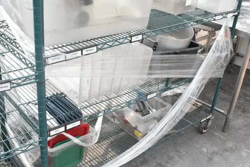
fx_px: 271
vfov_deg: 34.2
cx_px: 125
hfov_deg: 49.5
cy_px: 84
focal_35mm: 39
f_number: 16
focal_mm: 26
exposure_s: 1/1000
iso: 6400
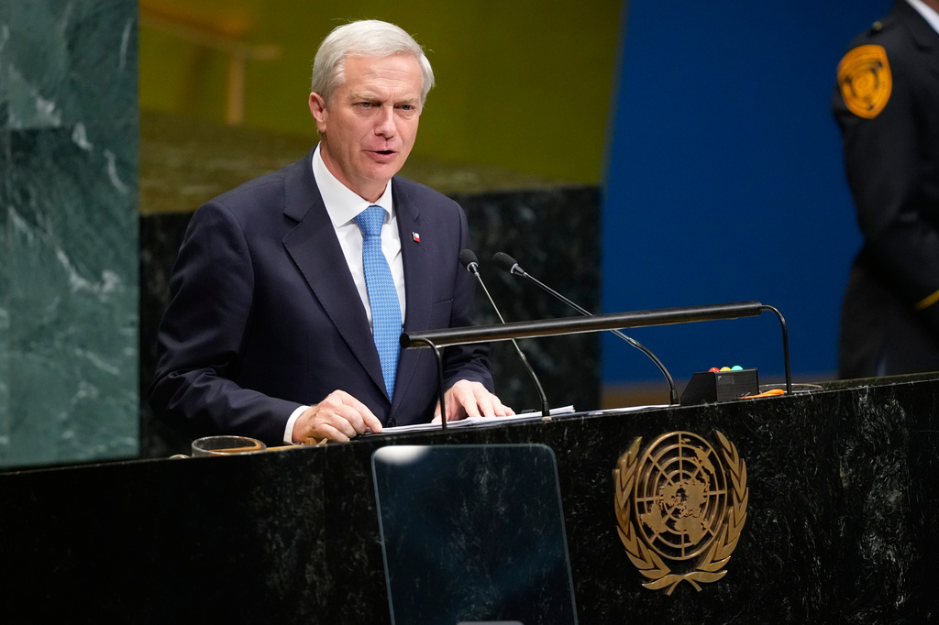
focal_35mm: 600
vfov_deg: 2.3
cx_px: 470
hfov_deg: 3.4
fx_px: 15644
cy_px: 312
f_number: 2.8
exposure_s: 1/320
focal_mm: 400
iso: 3200
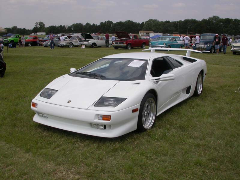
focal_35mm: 38
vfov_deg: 37.7
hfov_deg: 49.0
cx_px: 120
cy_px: 90
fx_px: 263
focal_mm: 7.85
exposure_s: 1/562
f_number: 7.5
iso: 100
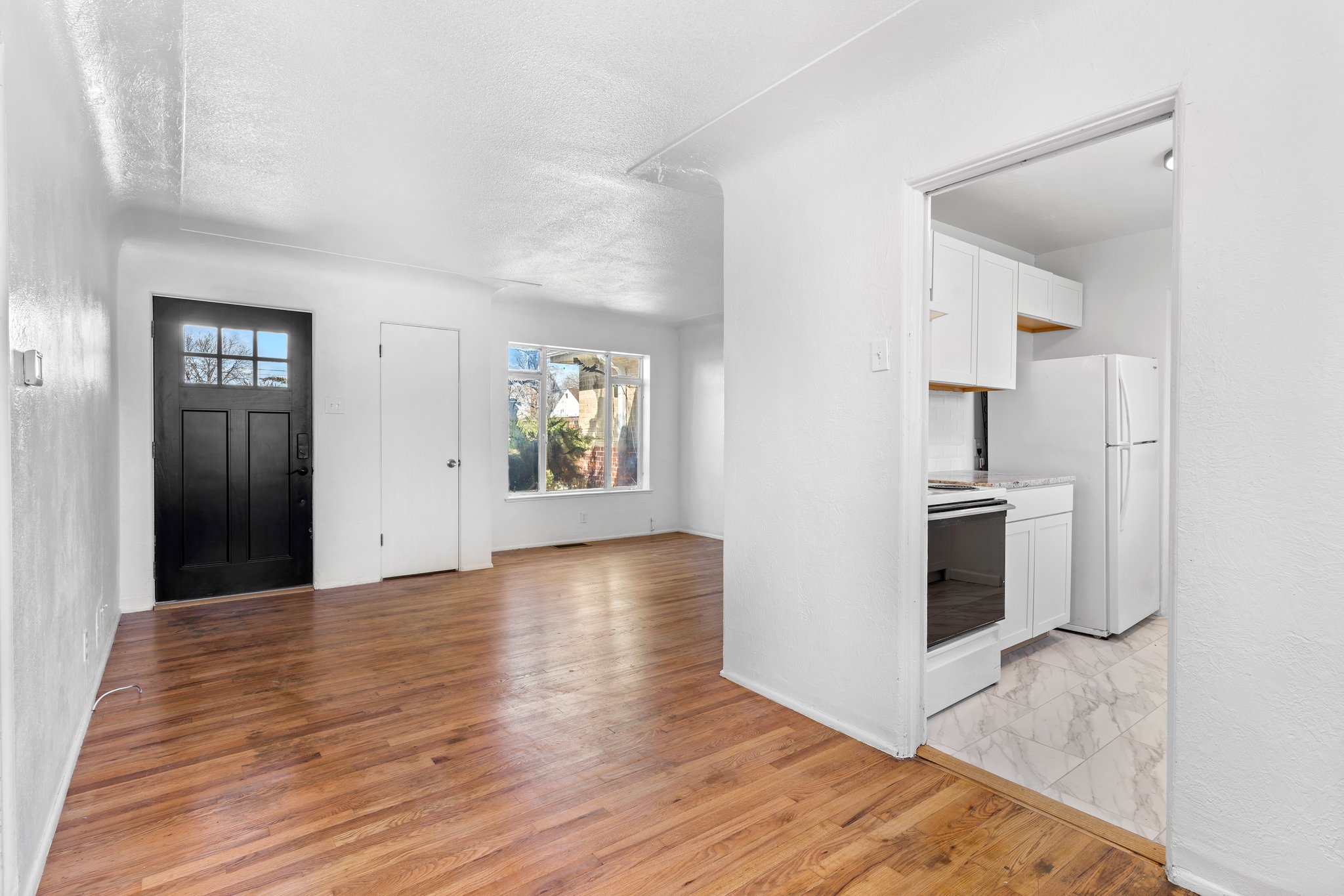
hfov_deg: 93.3
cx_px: 672
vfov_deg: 70.4
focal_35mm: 17
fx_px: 635
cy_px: 448
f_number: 8
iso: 100
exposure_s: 1
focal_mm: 17
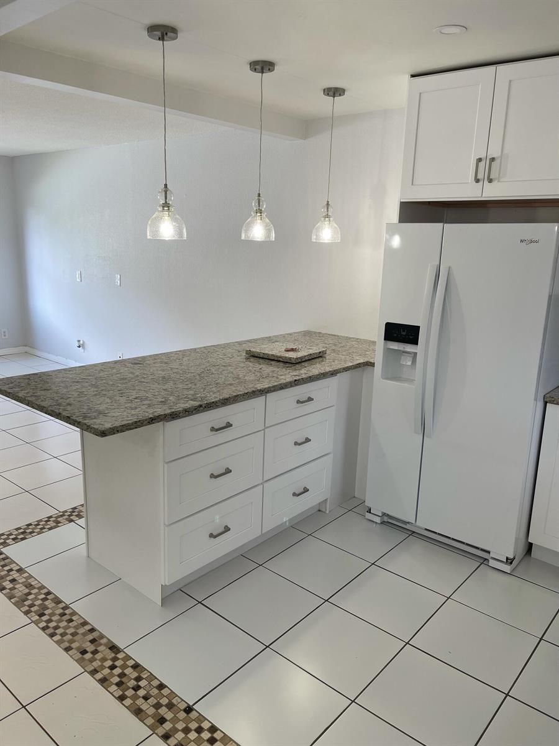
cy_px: 373
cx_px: 280
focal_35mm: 26
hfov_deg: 53.1
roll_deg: -1.3
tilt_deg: -12.8
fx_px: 560
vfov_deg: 67.3
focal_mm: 5.1
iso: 50
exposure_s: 1/120
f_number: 1.6
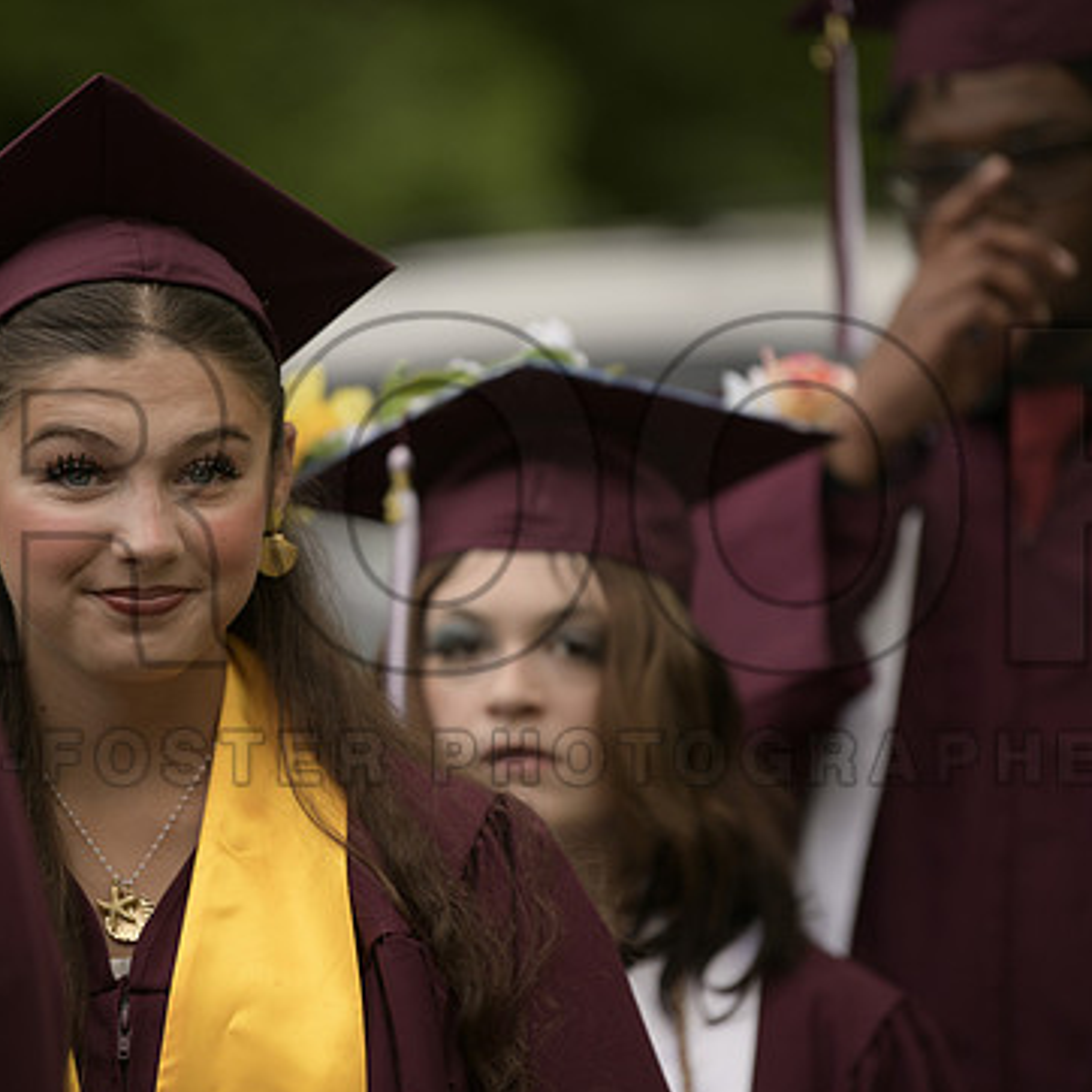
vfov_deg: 6.9
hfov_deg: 6.9
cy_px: 557
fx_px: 8994
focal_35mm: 252
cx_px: 425
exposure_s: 1/250
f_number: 2.8
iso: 200
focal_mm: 185
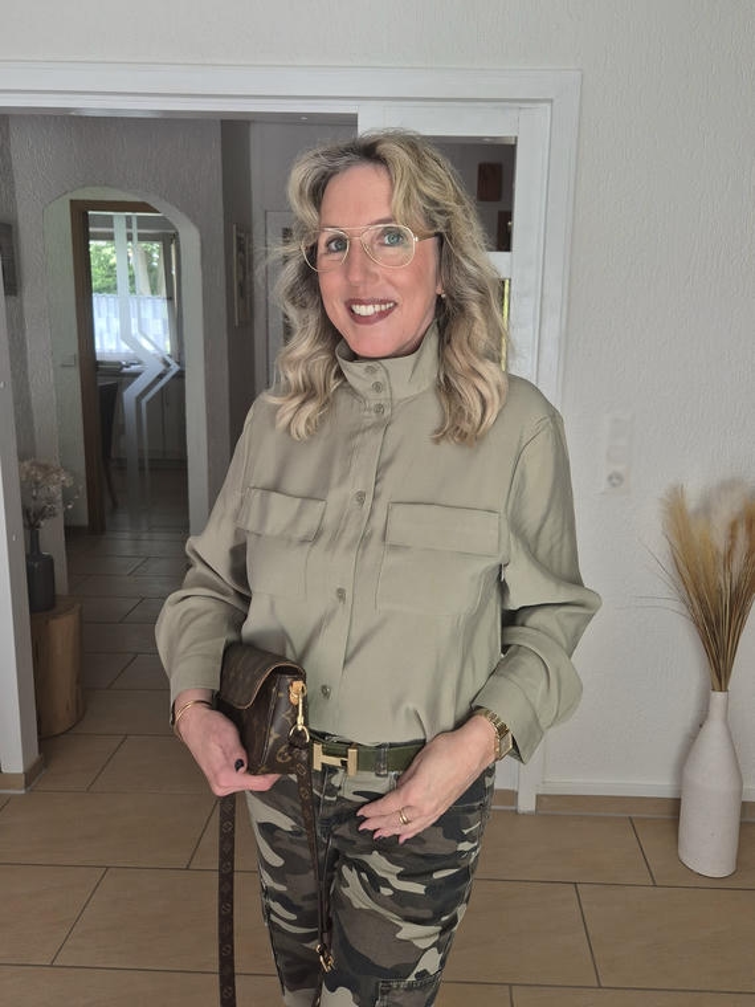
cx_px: 378
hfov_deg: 58.9
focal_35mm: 23
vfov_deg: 73.9
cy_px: 504
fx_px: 669
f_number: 1.8
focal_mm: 5.4
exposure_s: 1/100
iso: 80
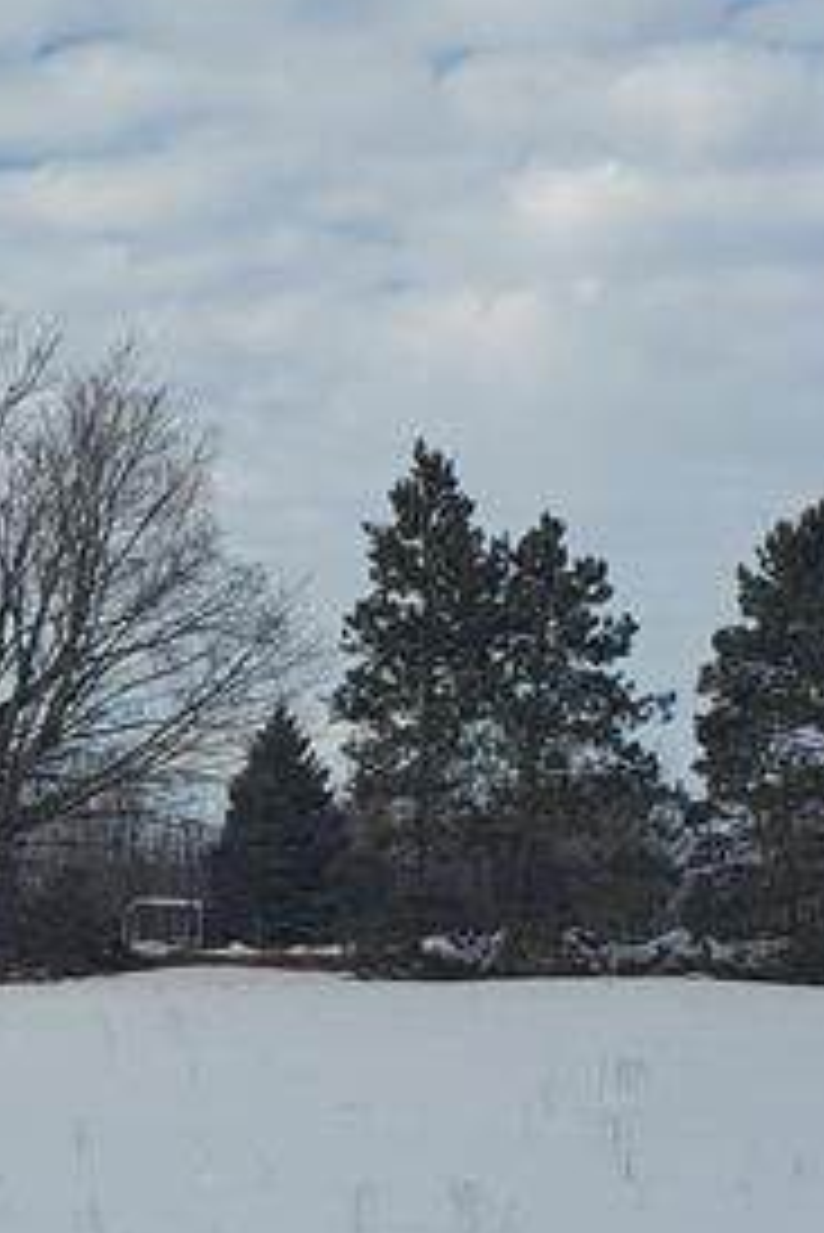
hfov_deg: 13.1
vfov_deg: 20.0
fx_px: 3463
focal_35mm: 101
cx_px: -257
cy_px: 958
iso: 50
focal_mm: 4.3
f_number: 2.4
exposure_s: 1/2310
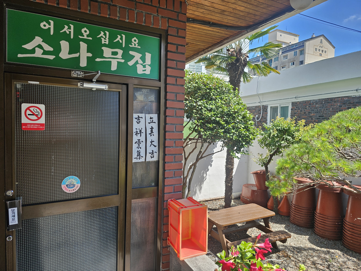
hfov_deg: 73.9
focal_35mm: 23
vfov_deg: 58.9
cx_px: 180
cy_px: 136
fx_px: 240
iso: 10
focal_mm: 6.3
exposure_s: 1/187
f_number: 1.7
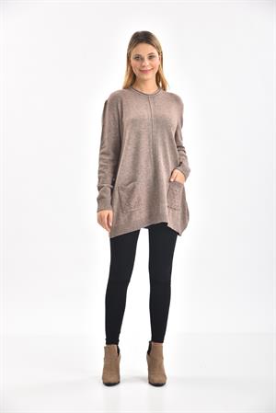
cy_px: 206
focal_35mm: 60
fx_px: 689
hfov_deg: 22.7
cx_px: 138
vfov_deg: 33.4
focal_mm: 60
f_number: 6.3
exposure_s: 1/160
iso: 100
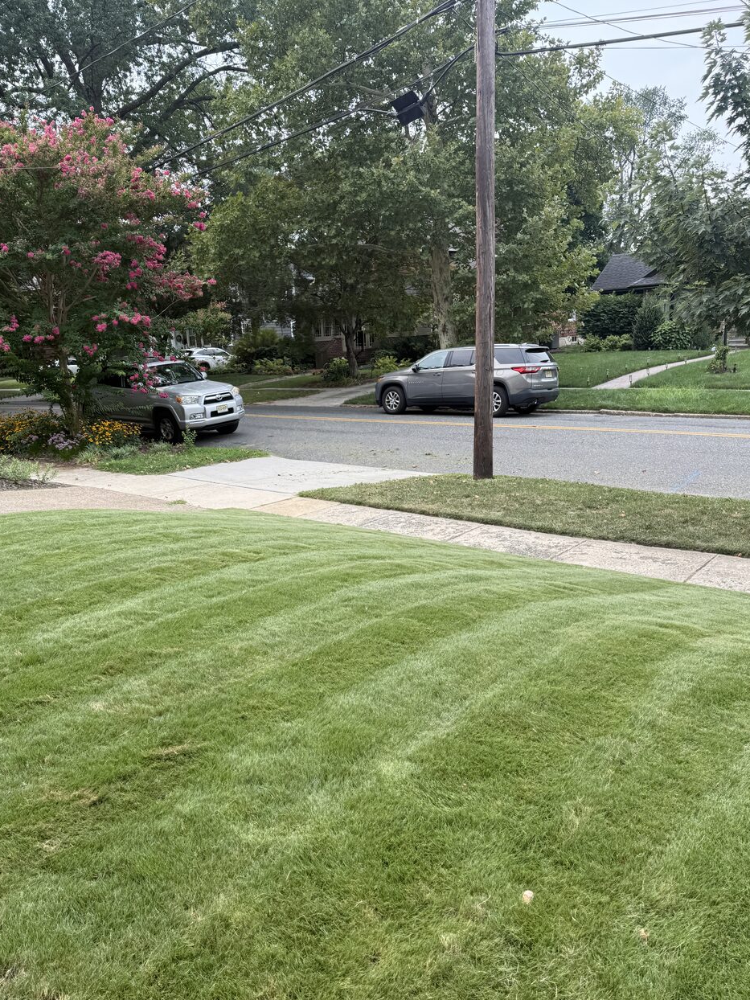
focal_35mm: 27
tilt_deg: -17.0
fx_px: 780
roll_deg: +1.4
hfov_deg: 51.3
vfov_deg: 65.1
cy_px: 562
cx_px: 340
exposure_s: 1/1032
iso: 80
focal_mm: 6.76
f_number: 1.78
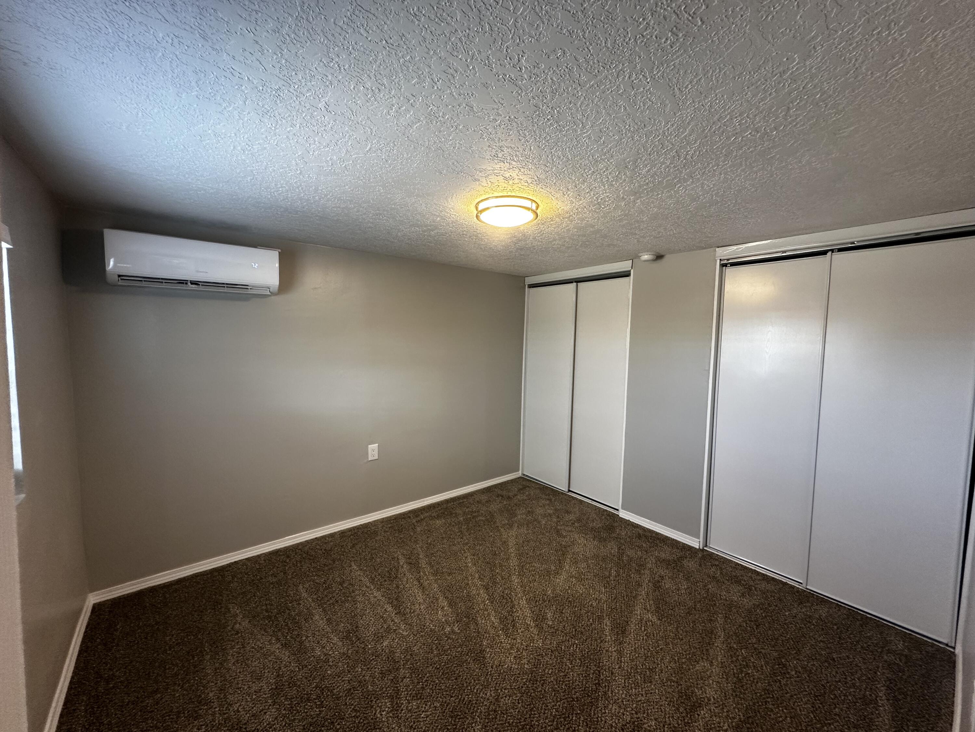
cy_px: 366
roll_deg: -0.8
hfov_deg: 102.1
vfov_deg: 85.7
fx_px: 394
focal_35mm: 14
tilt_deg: -3.4
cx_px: 488
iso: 160
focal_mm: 2.22
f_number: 2.2
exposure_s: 1/60
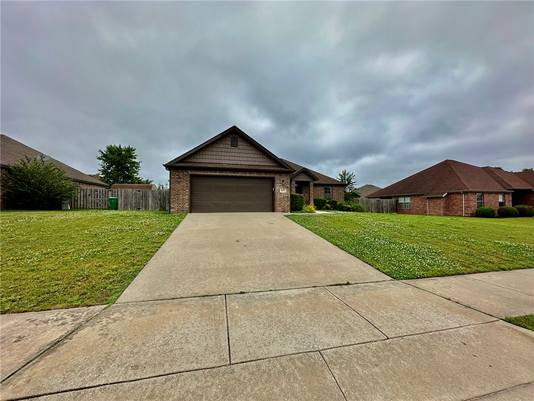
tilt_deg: +1.7
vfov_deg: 85.7
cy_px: 200
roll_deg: -0.4
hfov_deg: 102.1
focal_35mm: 14
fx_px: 216
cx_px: 267
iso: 50
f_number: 2.2
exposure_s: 1/3125
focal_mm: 2.22
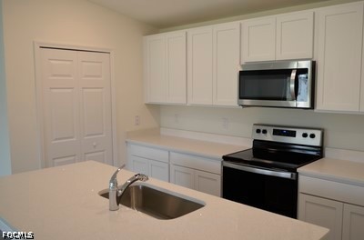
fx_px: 333
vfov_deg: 39.7
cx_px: 182
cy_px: 120
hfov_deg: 57.4
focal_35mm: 33
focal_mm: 22
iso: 400
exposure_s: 1/80
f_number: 4.5
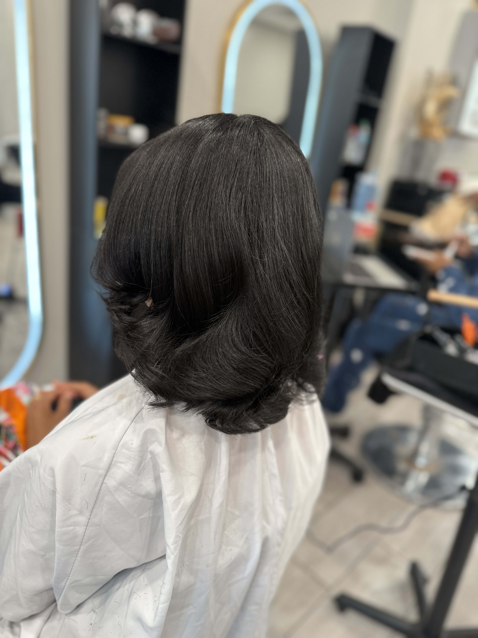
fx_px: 442
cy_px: 319
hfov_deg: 56.8
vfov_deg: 71.6
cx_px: 239
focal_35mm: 24
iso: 160
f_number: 1.78
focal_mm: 6.76
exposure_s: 1/60
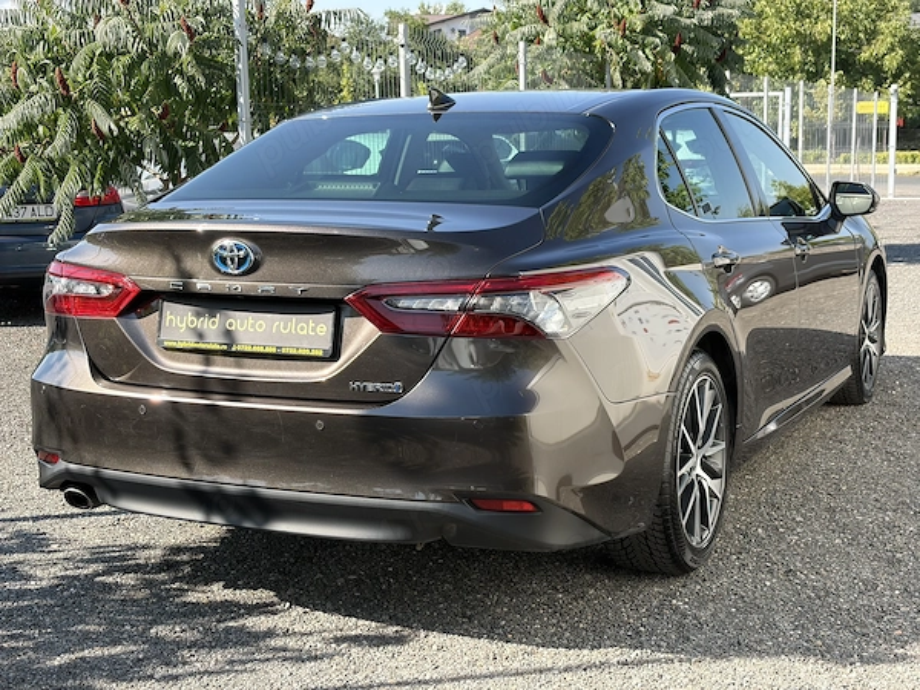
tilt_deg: -9.3
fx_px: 1382
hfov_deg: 36.8
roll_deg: +1.8
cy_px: 345
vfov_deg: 28.0
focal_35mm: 52
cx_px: 460
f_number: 1.6
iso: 32
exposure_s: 1/830
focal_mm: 5.96
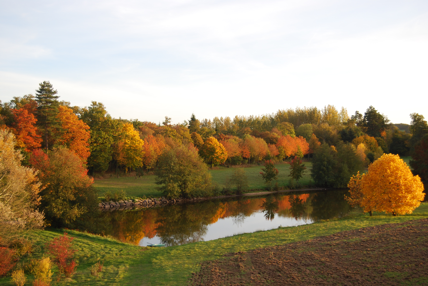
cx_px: 214
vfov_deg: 26.6
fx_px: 607
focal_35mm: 51
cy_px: 143
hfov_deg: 38.8
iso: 180
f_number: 5.6
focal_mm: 34
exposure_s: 1/125
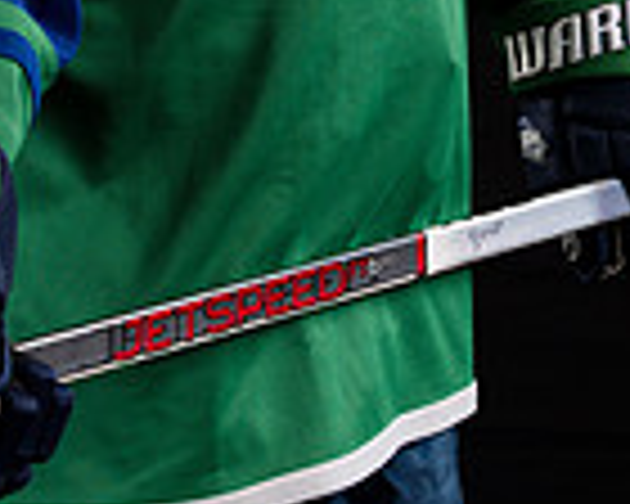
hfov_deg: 7.7
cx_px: 201
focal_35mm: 250
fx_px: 4661
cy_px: -335
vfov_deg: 6.1
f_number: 4
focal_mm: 46.9
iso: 80
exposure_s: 1/160
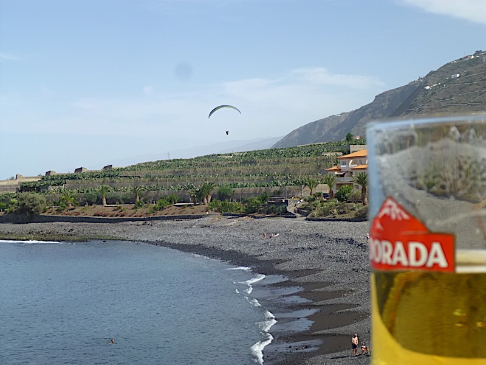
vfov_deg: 28.0
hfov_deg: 36.8
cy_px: 182
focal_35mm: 52
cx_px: 243
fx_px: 730
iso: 100
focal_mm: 9.2
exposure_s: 1/800
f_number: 4.1
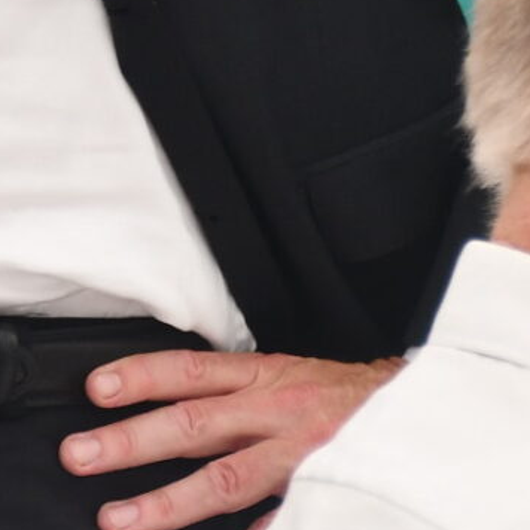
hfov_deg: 2.7
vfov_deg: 2.7
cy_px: -419
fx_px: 11104
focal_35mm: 641
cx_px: -229
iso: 320
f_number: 5.6
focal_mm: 70
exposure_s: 1/250
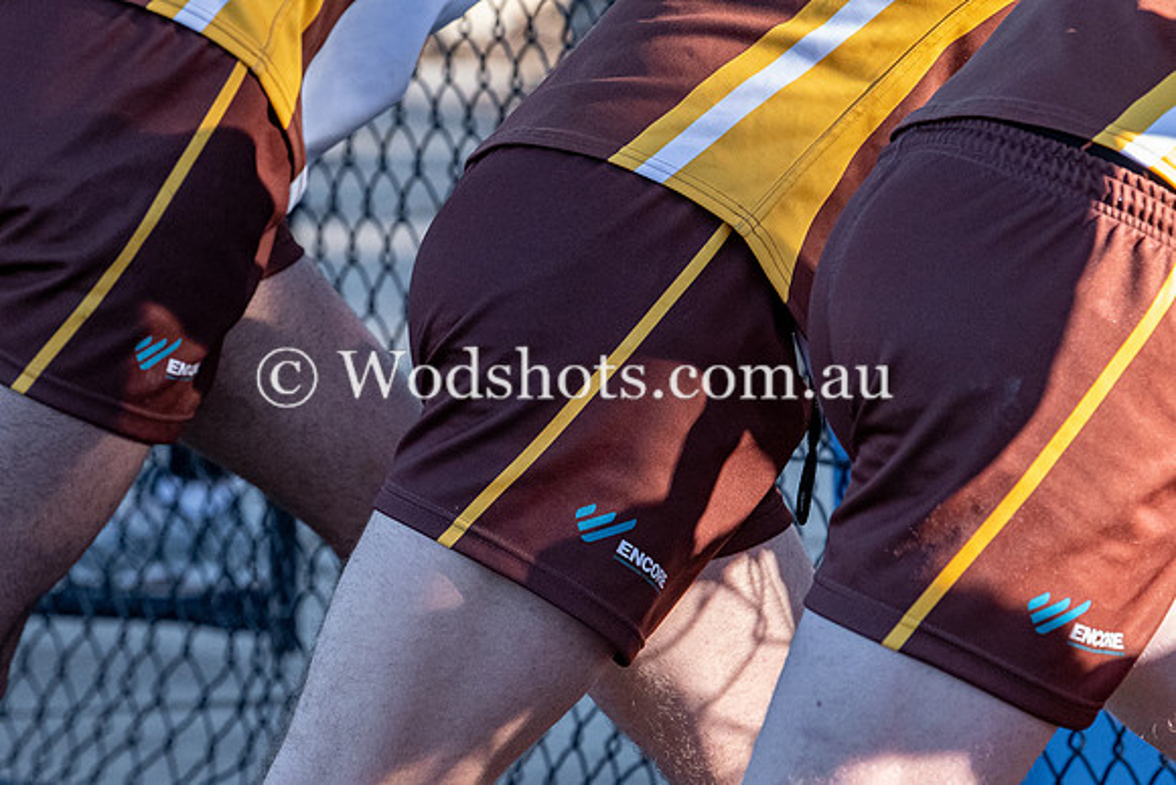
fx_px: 14970
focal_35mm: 458
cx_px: 595
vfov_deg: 3.0
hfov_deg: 4.5
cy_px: 486
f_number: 5.6
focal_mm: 185
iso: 1250
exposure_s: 1/1250
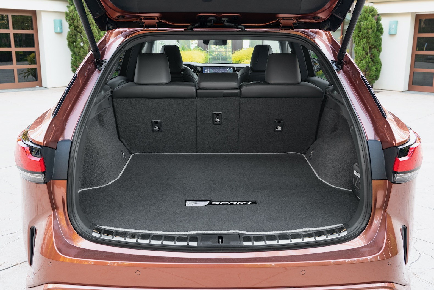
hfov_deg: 55.8
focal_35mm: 34
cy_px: 145
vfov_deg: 38.9
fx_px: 410
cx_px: 217
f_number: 9
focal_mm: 34
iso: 200
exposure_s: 1/8
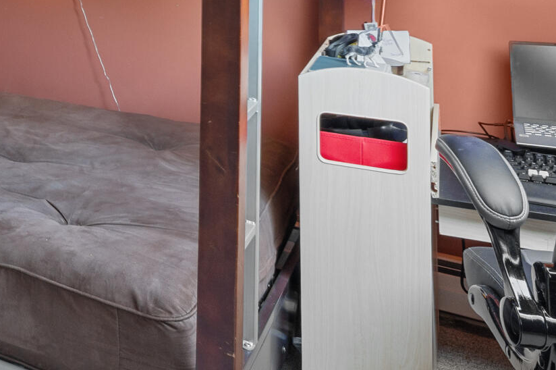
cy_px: -74
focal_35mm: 51
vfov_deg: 24.0
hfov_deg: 30.1
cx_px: -184
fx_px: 787
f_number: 9
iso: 320
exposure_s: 1/1.25
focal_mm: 14
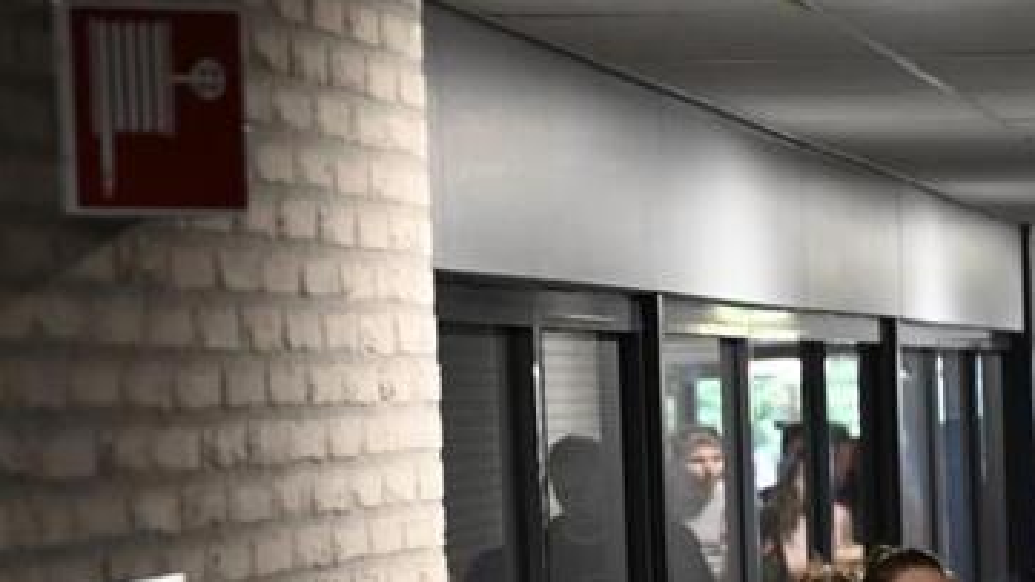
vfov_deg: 6.0
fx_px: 5516
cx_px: 915
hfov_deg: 10.7
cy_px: 893
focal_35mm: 201
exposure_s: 1/125
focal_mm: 70
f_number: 2.8
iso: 3200
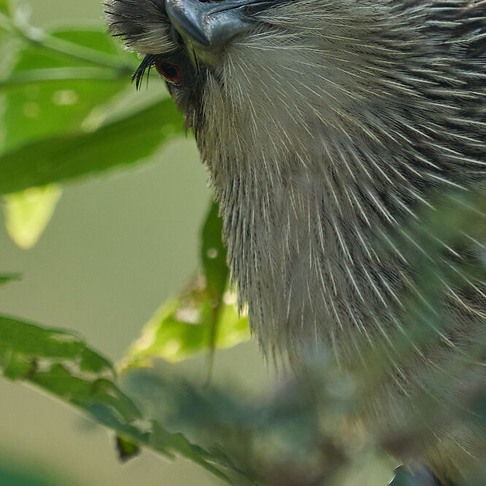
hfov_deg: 0.6
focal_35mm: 2763
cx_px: 163
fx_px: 43888
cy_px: 4
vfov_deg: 0.6
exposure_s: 1/640
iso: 800
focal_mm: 600
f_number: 6.3
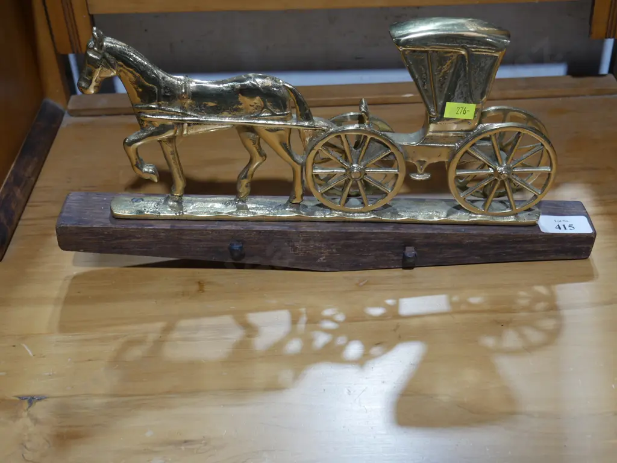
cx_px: 308
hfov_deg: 38.2
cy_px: 232
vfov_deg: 29.1
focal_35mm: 50
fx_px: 891
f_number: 5.3
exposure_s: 1/60
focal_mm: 25
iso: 400
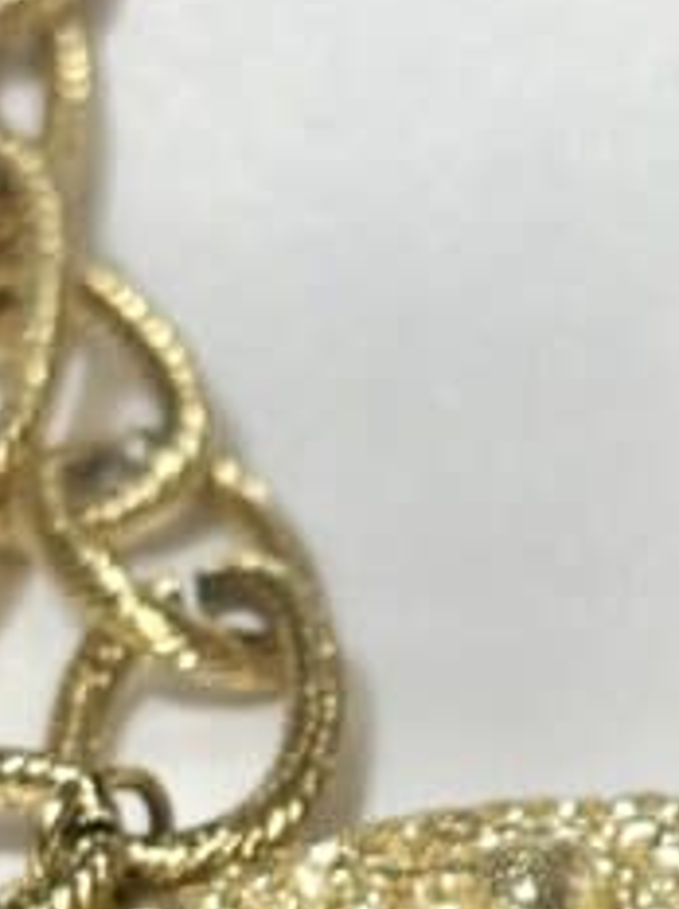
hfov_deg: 6.5
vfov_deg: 8.6
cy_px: 878
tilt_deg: -32.2
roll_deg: +7.0
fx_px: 6006
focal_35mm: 229
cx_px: 648
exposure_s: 1/312
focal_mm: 5.96
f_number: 1.6
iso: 32
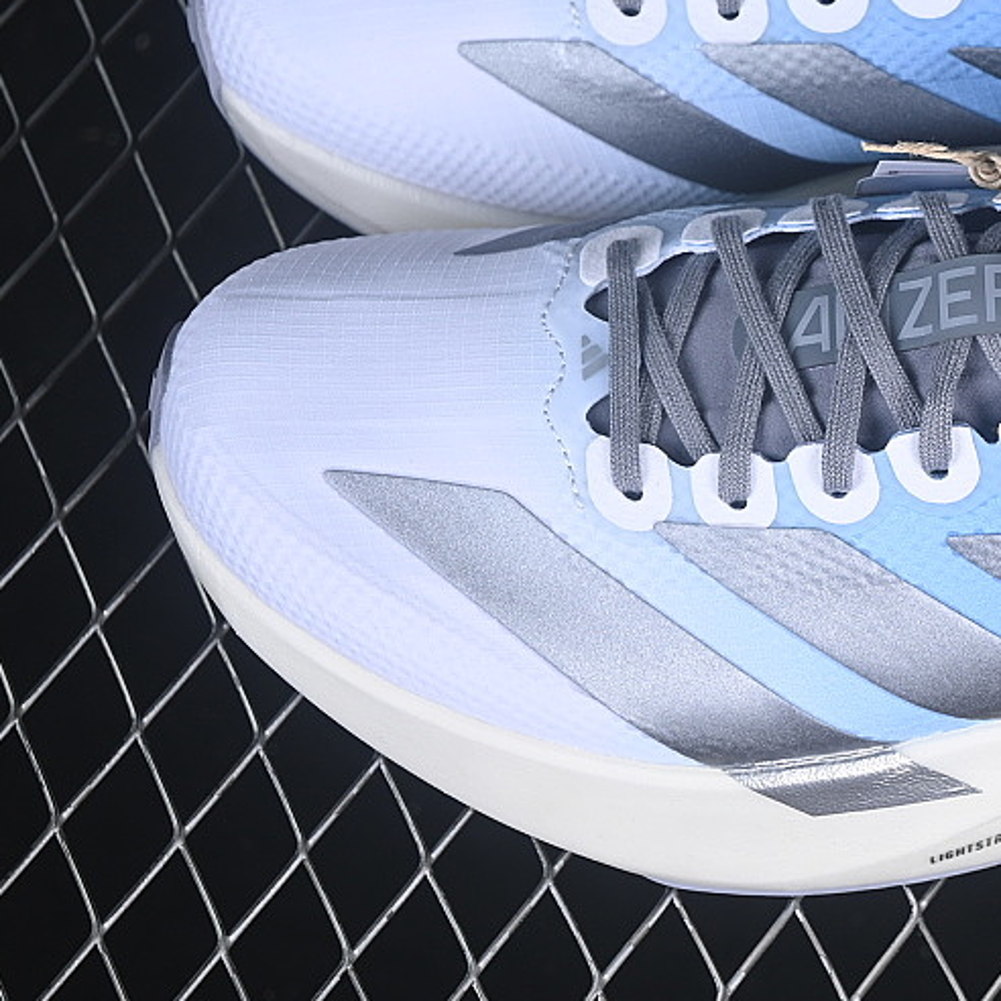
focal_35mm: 140
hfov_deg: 12.3
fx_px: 4580
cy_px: 301
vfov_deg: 12.4
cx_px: 968
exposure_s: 1/80
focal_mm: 50
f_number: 7.1
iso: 160
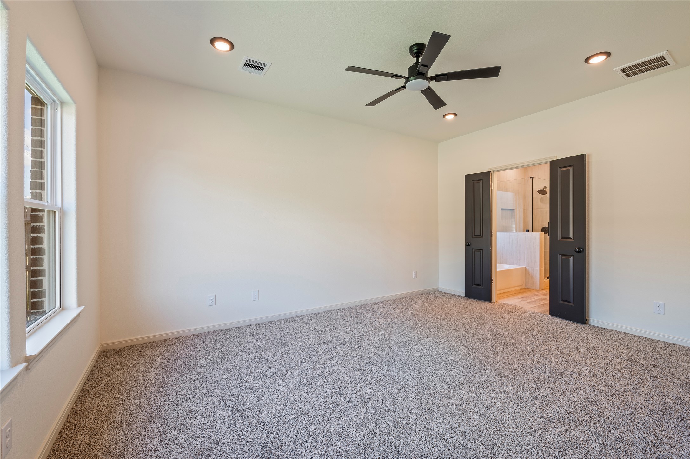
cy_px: 230
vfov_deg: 77.2
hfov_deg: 100.4
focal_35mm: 15
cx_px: 345
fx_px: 287
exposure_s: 1/5
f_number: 6.3
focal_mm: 15
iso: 125
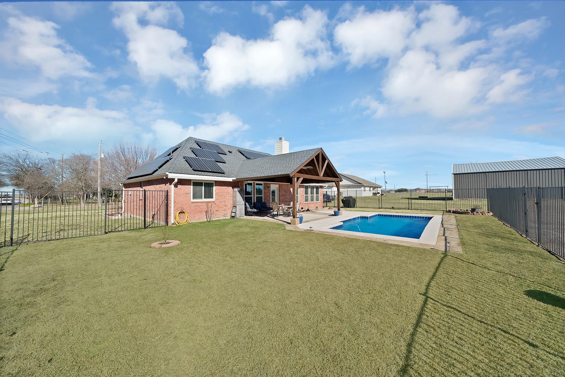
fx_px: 188
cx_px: 282
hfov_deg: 112.6
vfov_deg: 90.1
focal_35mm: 12
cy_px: 188
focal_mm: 12
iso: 640
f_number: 9
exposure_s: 1/500
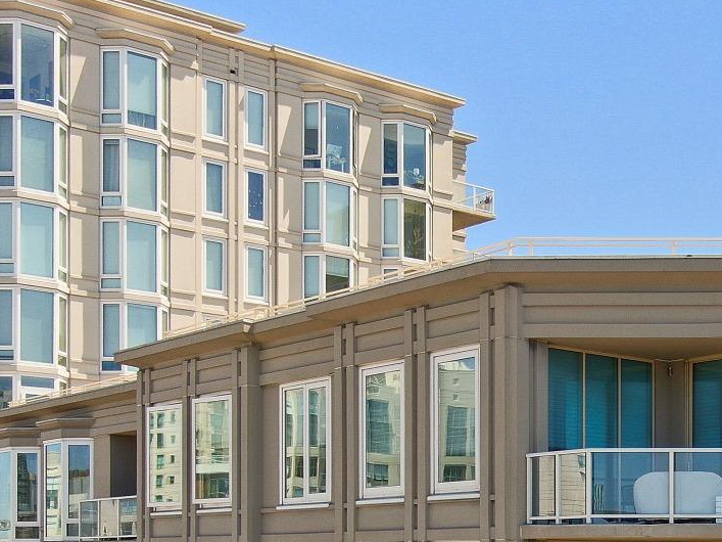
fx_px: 1460
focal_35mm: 70
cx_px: 631
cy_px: 553
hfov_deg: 26.9
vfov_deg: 20.3
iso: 100
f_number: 3.2
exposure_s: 1/30
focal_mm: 5.57
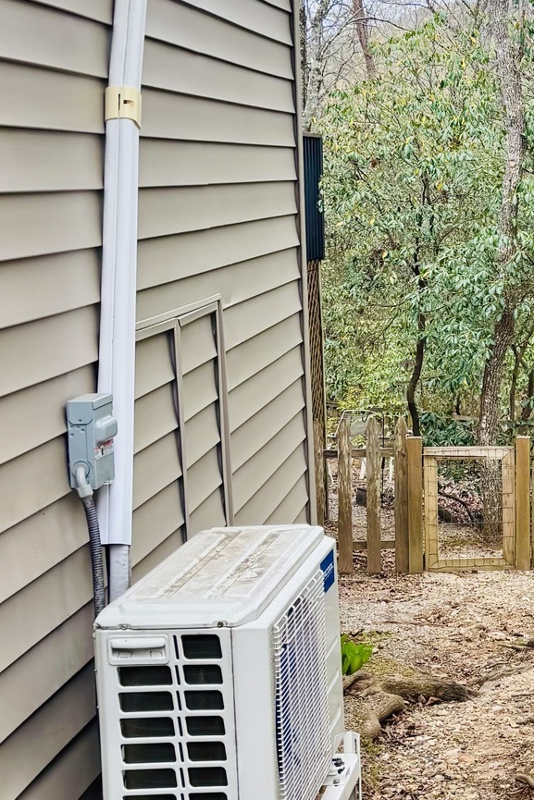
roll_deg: +0.2
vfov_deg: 28.1
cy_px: 360
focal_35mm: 72
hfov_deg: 17.3
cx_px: 773
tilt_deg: -4.5
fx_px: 1601
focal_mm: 5.96
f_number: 1.6
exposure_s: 1/597
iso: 50
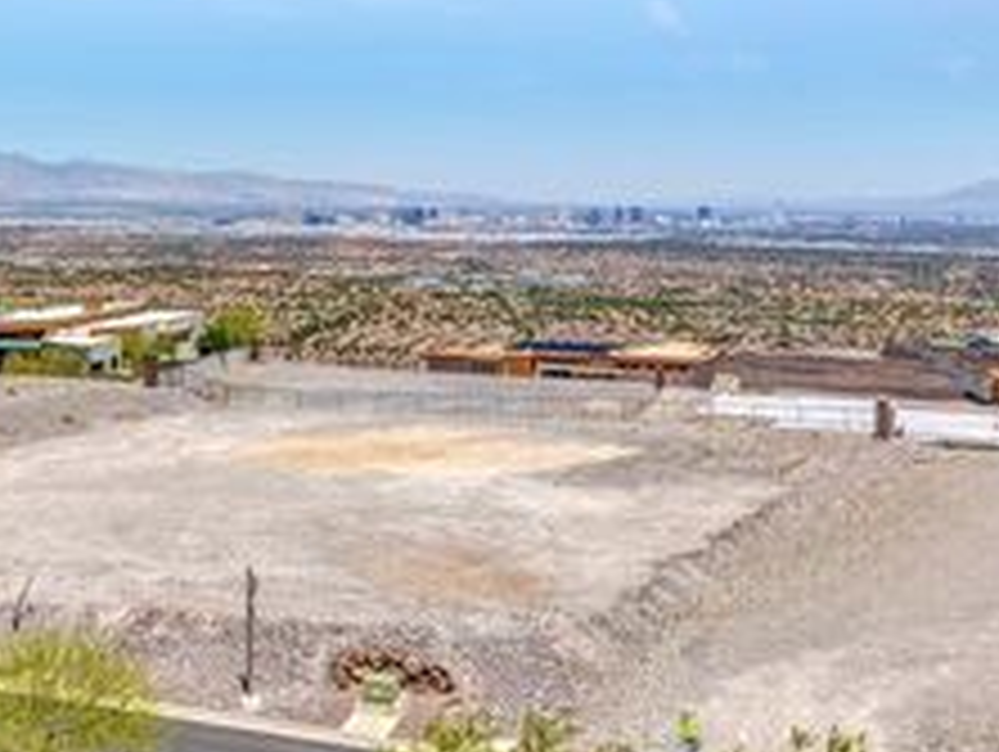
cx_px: 202
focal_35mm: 54
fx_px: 1560
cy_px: 196
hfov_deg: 34.4
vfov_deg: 26.8
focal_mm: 12.3
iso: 100
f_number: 8
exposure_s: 1/10
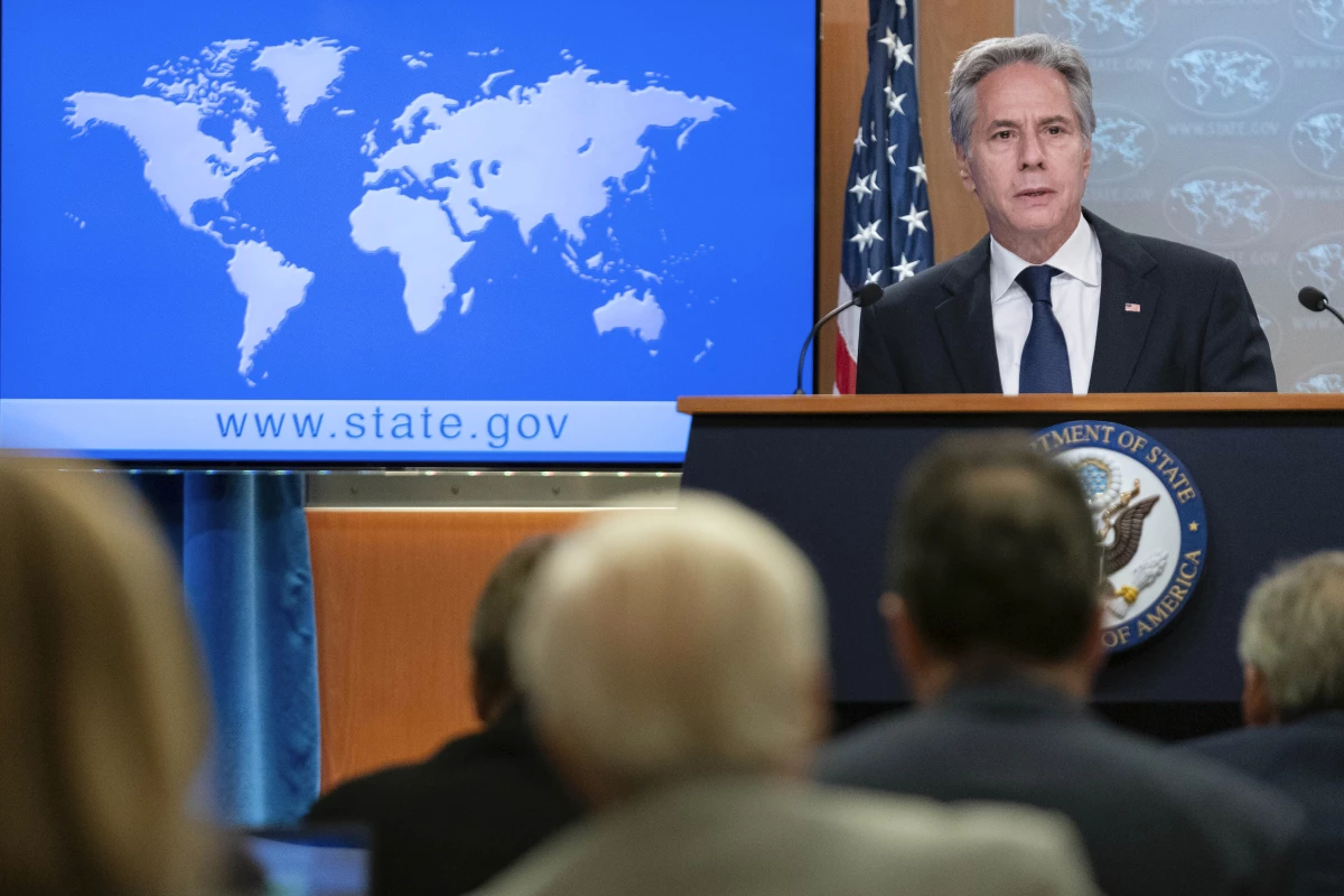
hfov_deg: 10.3
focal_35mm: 200
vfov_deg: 6.9
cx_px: 672
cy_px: 448
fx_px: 7466
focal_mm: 200
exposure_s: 1/320
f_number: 3.5
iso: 4000
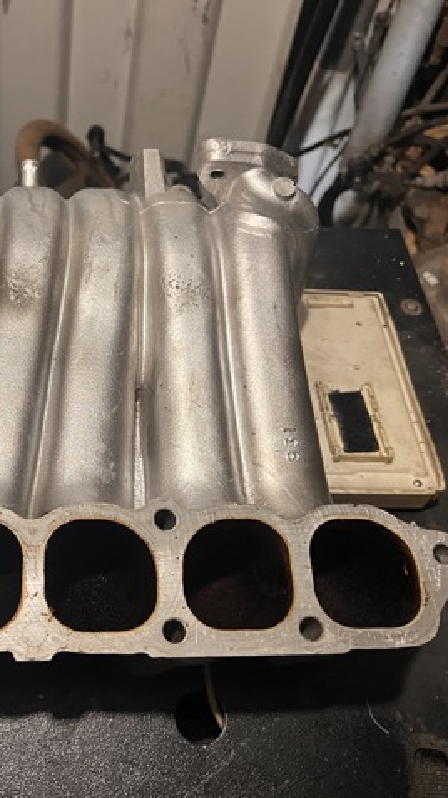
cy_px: 399
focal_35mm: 38
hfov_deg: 30.3
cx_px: 79
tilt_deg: -50.7
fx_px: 803
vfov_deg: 52.8
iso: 320
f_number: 1.5
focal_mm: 5.7
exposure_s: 1/50
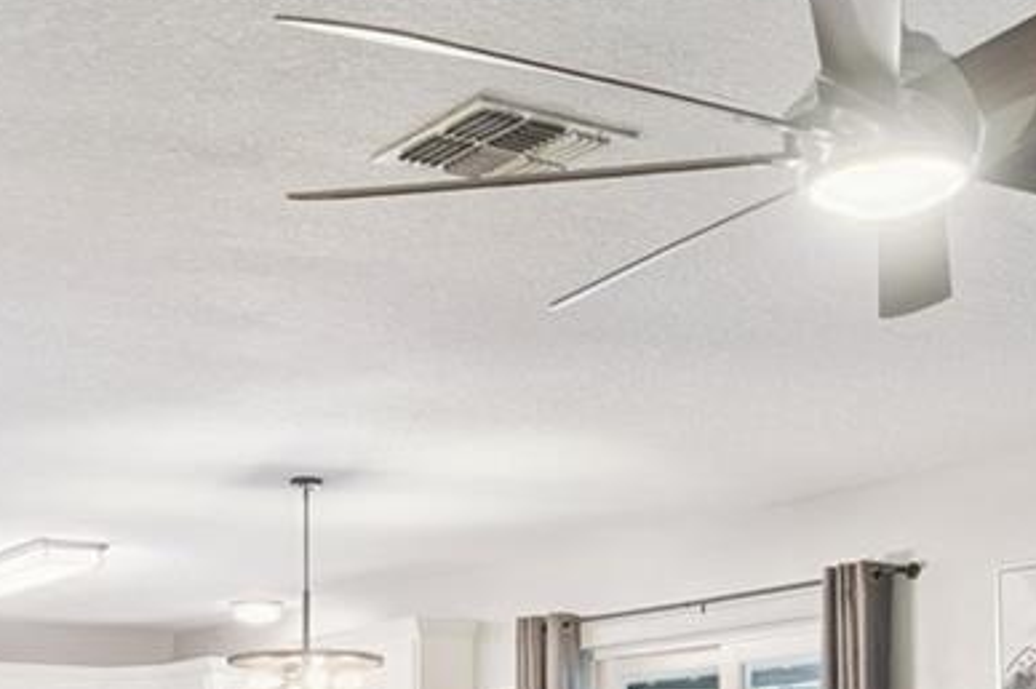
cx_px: 323
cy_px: 871
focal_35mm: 66
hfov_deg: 30.3
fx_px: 1898
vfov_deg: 19.2
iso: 400
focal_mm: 16
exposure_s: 1/15
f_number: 9
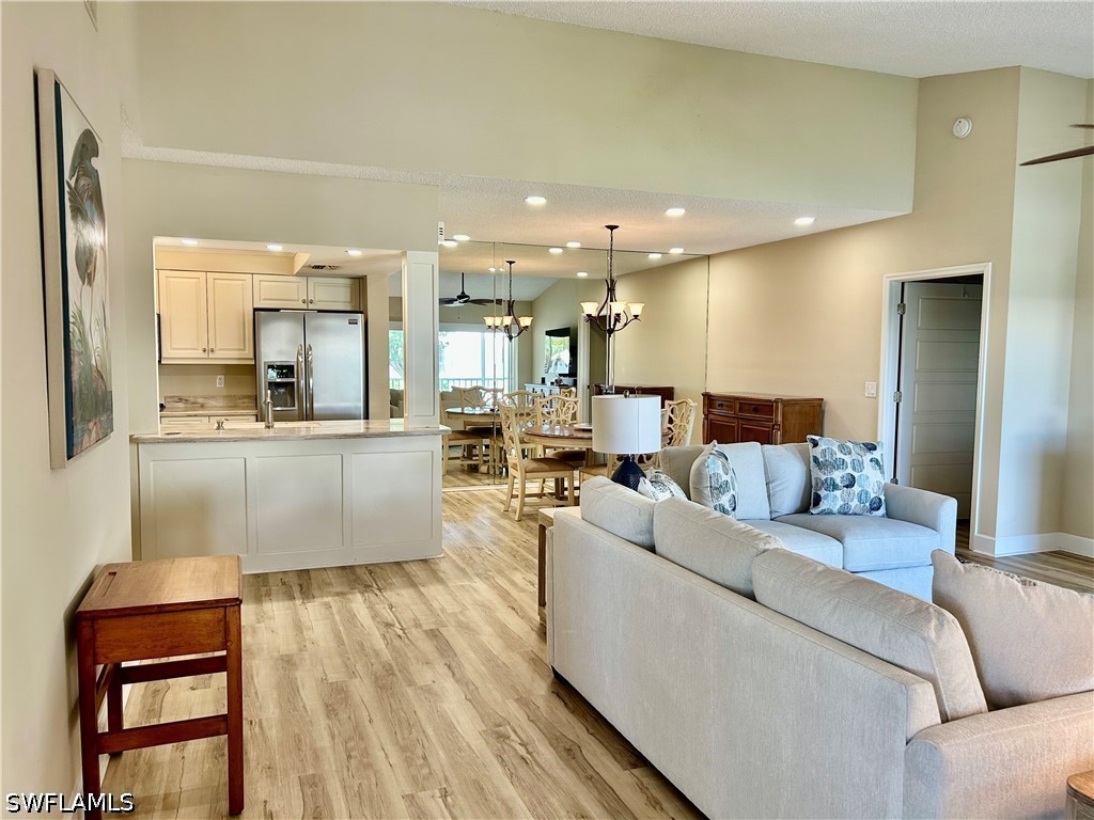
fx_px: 822
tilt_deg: -4.1
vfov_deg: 53.1
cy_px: 410
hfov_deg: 67.3
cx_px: 547
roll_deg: -0.3
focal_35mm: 26
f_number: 1.5
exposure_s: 1/120
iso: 100
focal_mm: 5.7
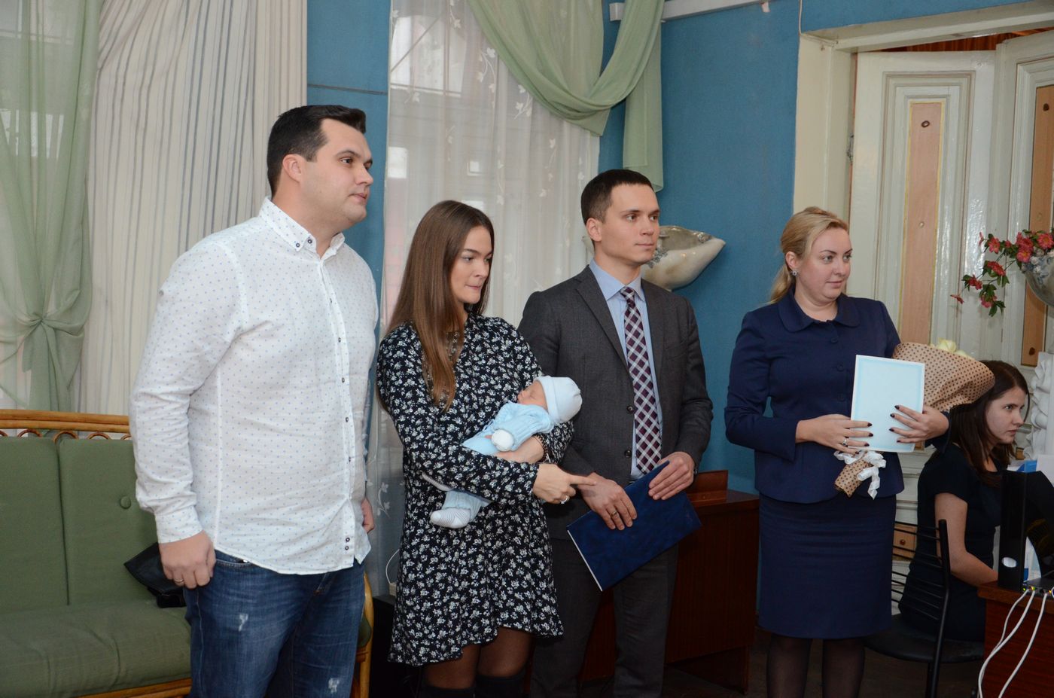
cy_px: 349
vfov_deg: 29.7
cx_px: 527
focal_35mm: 45
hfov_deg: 43.7
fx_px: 1315
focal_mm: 30
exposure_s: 1/125
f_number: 4.2
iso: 1600
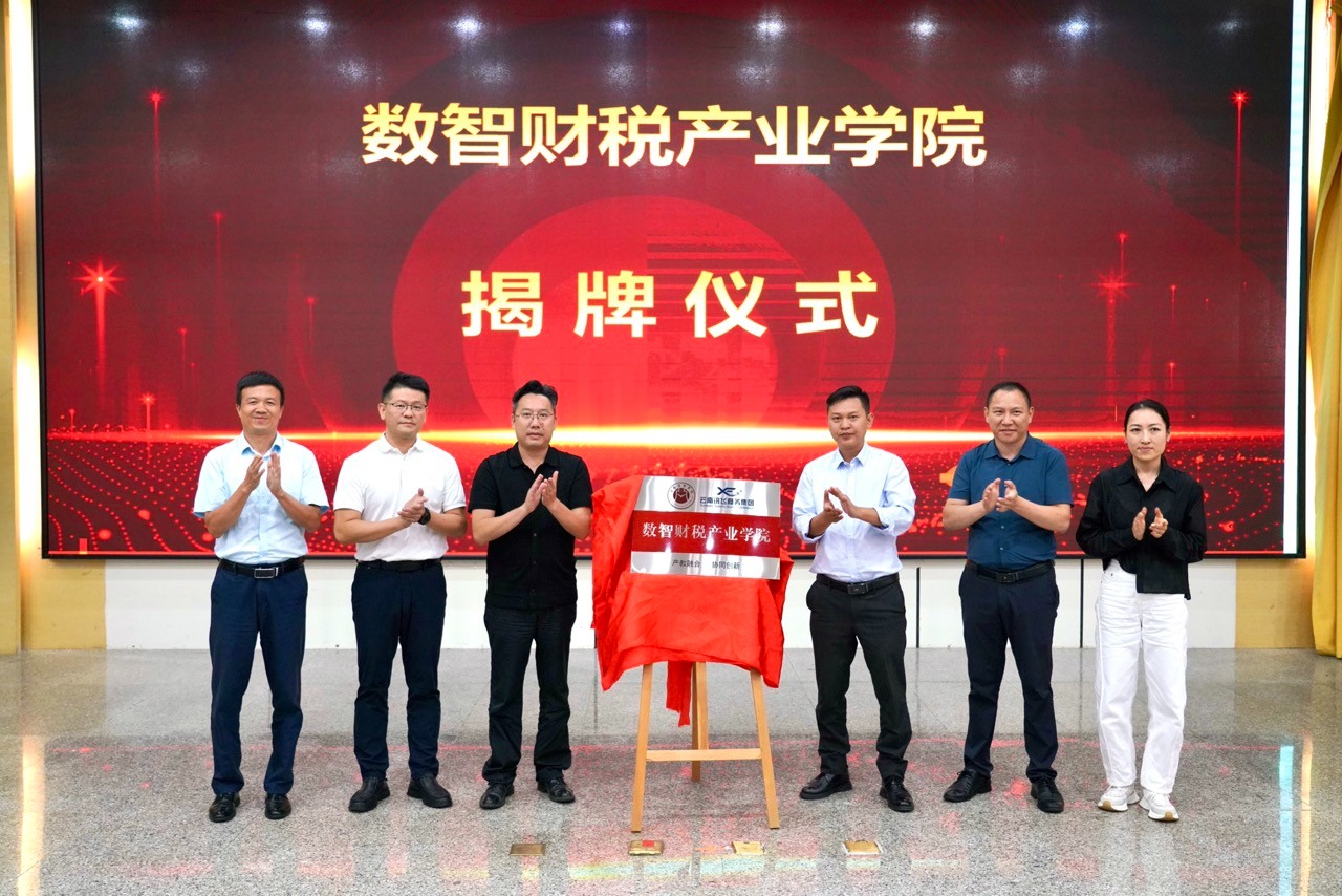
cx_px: 671
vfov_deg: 38.9
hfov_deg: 55.8
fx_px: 1268
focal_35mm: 34
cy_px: 448
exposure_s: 1/160
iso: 3200
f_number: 4
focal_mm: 34
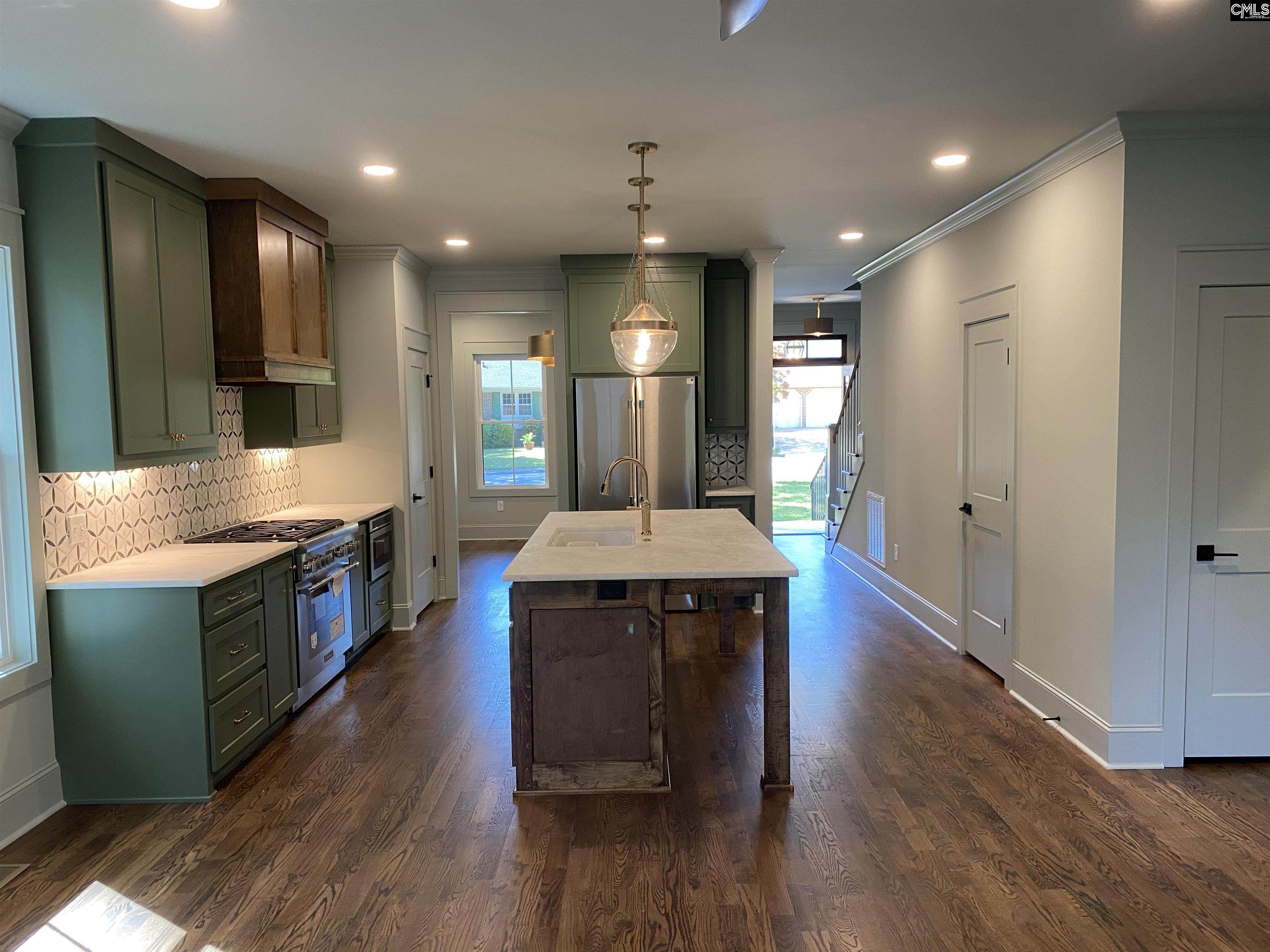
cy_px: 476
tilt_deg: -4.1
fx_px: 954
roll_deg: -0.1
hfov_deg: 67.3
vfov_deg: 53.1
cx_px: 635
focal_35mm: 26
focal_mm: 4.25
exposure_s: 1/60
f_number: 1.8
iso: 125
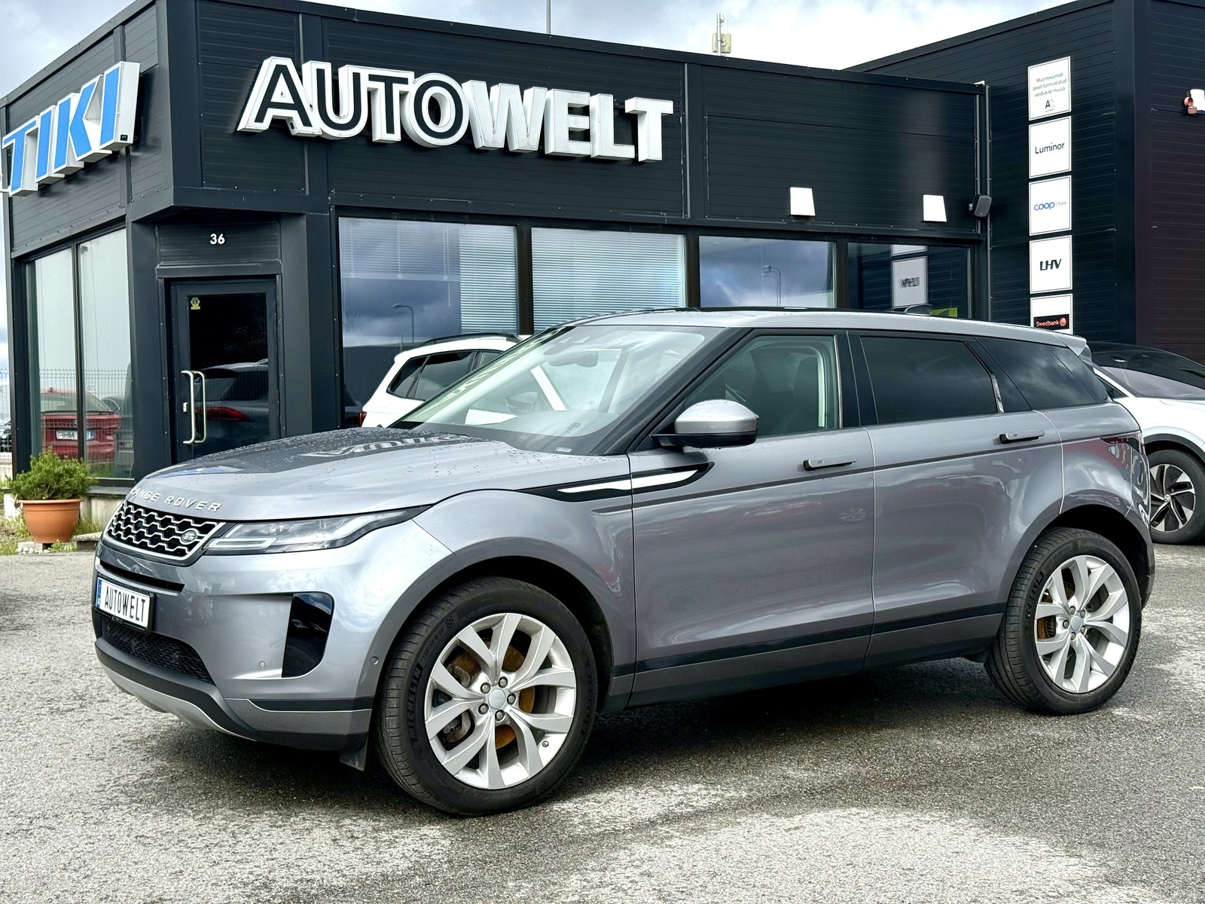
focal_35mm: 48
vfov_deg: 30.3
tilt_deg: -1.5
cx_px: 602
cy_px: 452
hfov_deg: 39.7
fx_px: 1671
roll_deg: +1.2
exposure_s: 1/4878
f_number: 1.78
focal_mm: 6.76
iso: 100
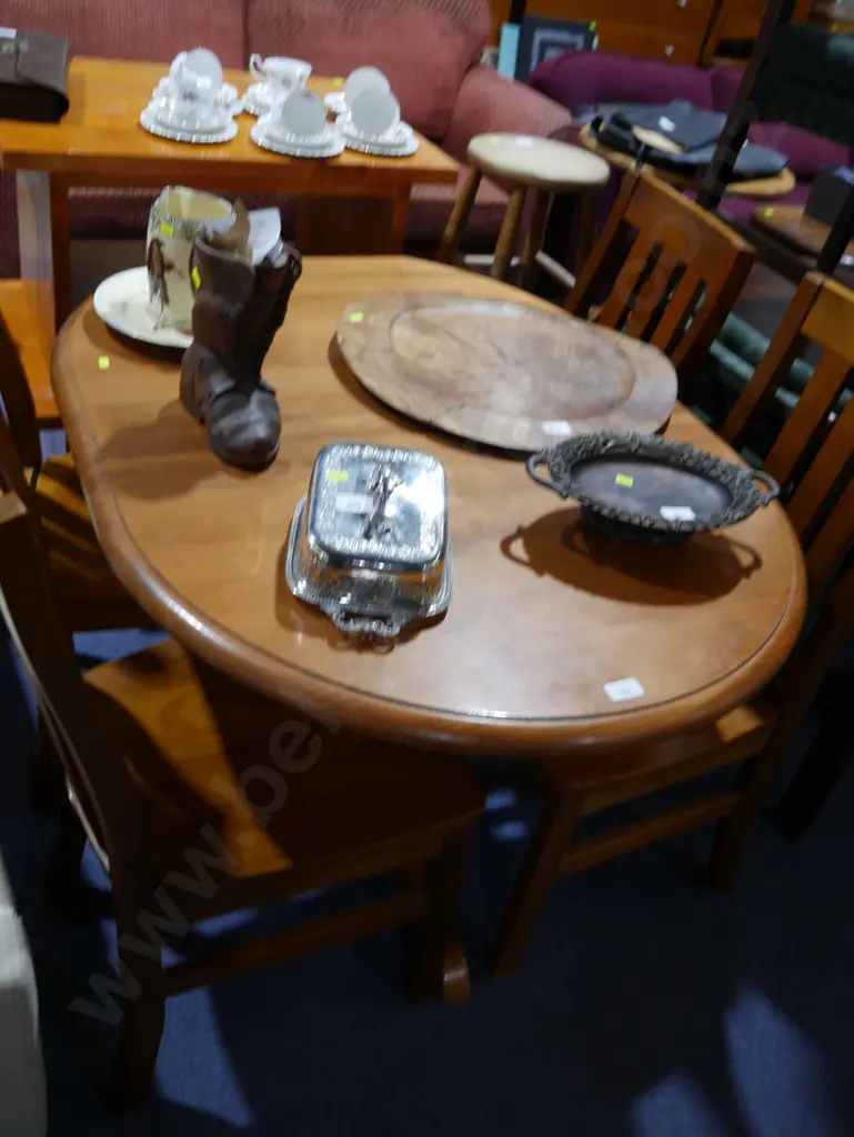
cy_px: 568
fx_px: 1052
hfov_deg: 44.2
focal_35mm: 32
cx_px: 427
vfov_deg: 56.8
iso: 320
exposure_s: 1/60
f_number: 3.6
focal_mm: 16
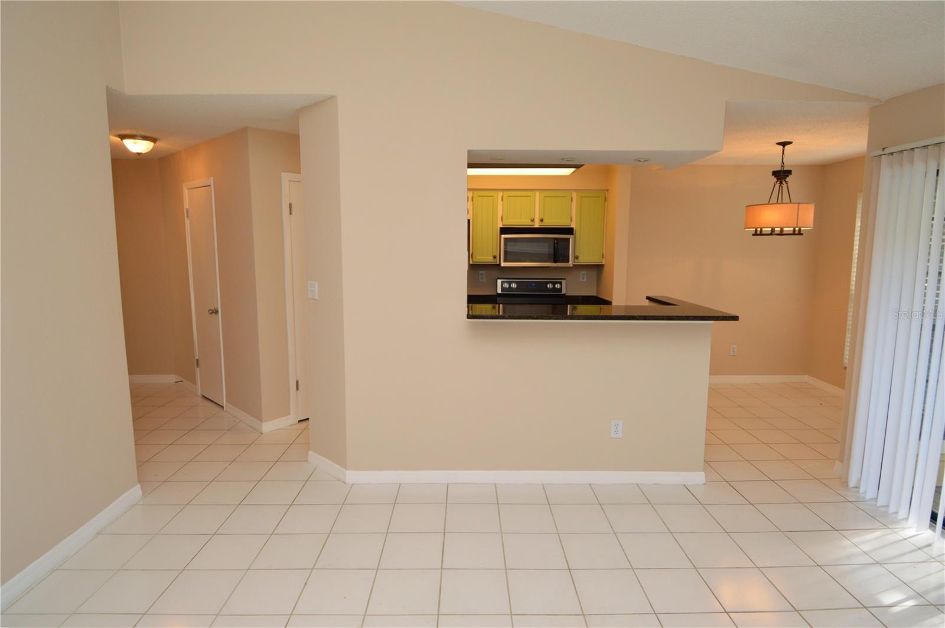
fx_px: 472
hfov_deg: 90.1
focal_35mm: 18
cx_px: 472
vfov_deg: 67.3
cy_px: 314
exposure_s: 1/60
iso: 400
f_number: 4
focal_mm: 12
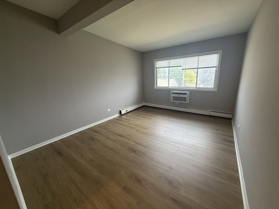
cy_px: 104
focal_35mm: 14
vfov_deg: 85.7
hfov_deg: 102.1
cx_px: 140
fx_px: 113
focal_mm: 2.22
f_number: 2.2
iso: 125
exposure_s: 1/120
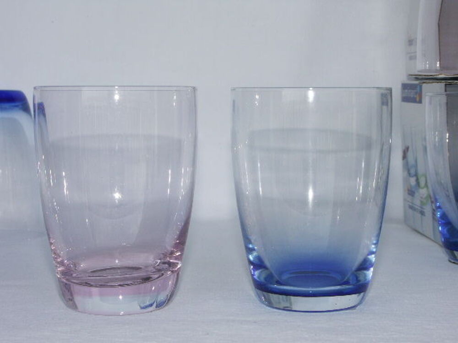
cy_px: 172
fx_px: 1032
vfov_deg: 18.9
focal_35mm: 78
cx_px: 229
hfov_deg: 25.0
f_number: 6.3
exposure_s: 1/250
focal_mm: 19.37
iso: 64
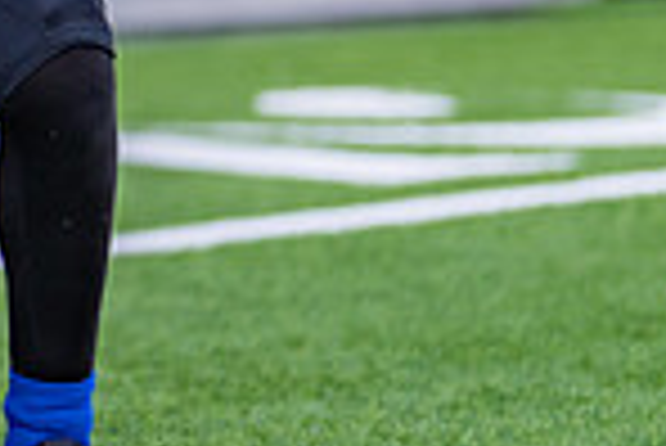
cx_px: -296
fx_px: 4444
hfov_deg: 8.4
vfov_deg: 5.7
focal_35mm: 240
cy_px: -166
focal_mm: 50
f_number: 1.2
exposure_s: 1/320
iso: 250
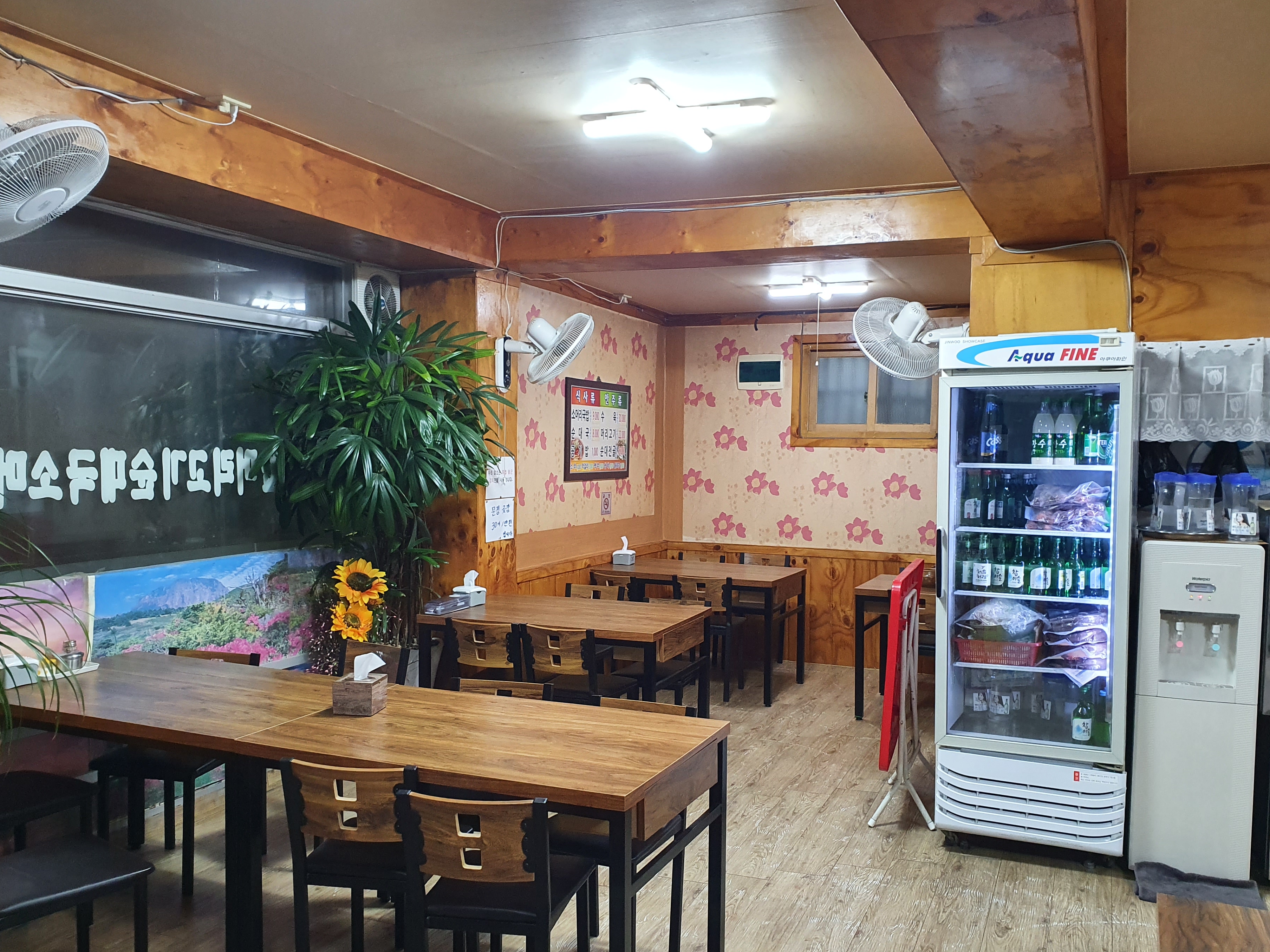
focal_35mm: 29
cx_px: 693
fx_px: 1064
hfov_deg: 61.6
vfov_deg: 48.2
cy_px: 506
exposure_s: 1/40
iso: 320
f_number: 2.4
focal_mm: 4.32
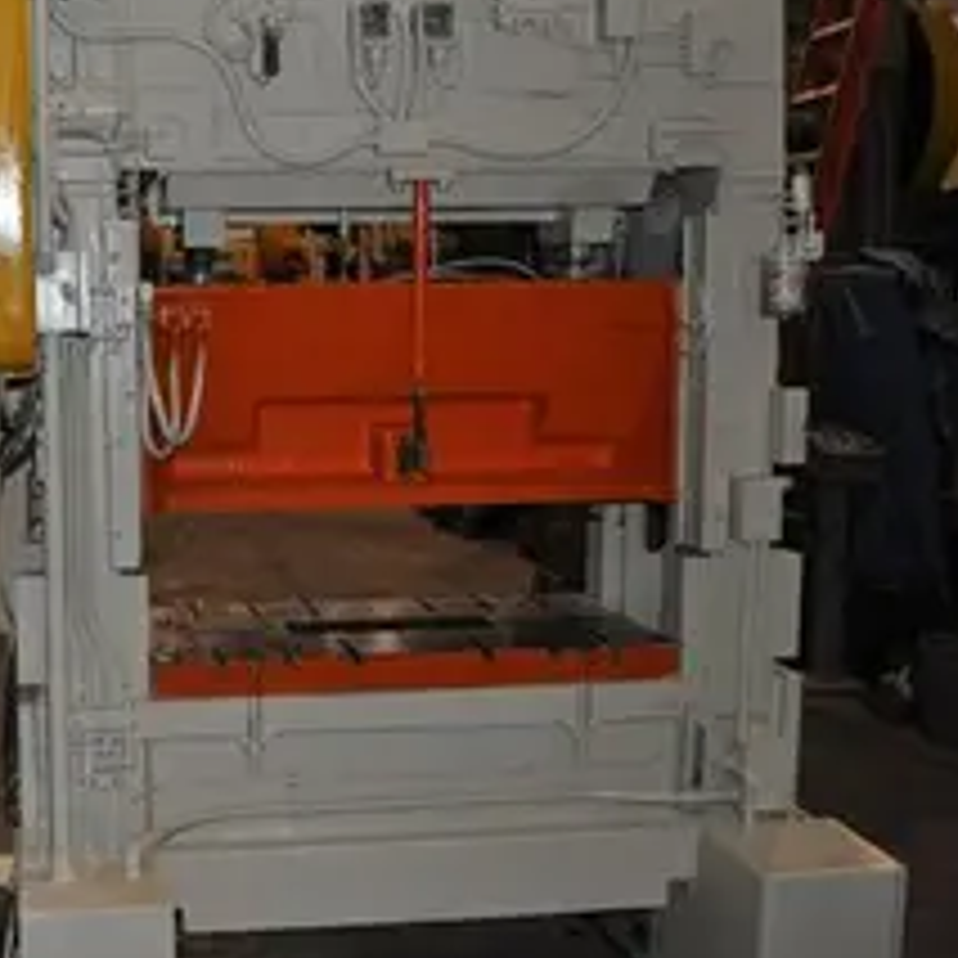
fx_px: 1346
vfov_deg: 39.2
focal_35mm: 43
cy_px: 490
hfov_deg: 37.0
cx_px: 121
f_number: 3.5
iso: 800
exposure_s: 1/60
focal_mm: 18
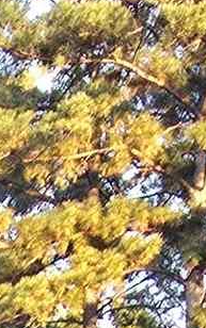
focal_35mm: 103
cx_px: -466
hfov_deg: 9.3
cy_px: 1144
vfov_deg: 9.6
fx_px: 923
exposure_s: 1/120
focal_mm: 2.2
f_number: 2.2
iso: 80
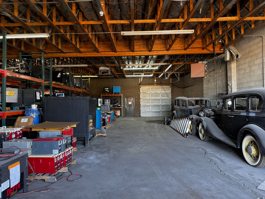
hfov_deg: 71.6
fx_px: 184
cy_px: 100
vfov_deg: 56.8
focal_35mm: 24
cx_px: 132
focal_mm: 6.76
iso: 200
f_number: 1.78
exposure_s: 1/60
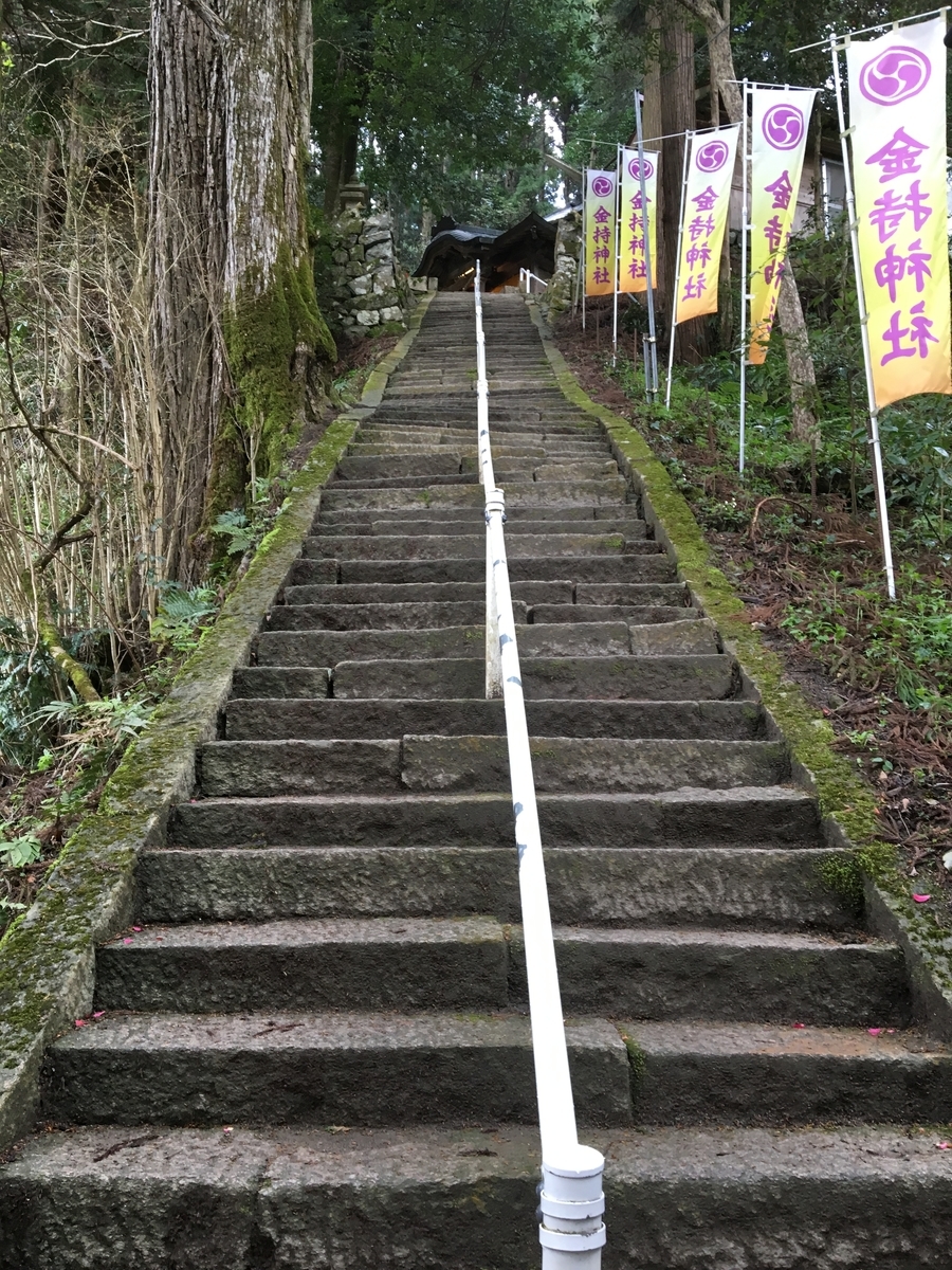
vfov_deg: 61.7
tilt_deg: +11.0
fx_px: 1063
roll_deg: -0.1
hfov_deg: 48.2
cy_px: 635
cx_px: 476
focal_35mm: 29
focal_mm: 4.15
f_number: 2.2
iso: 32
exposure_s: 1/30
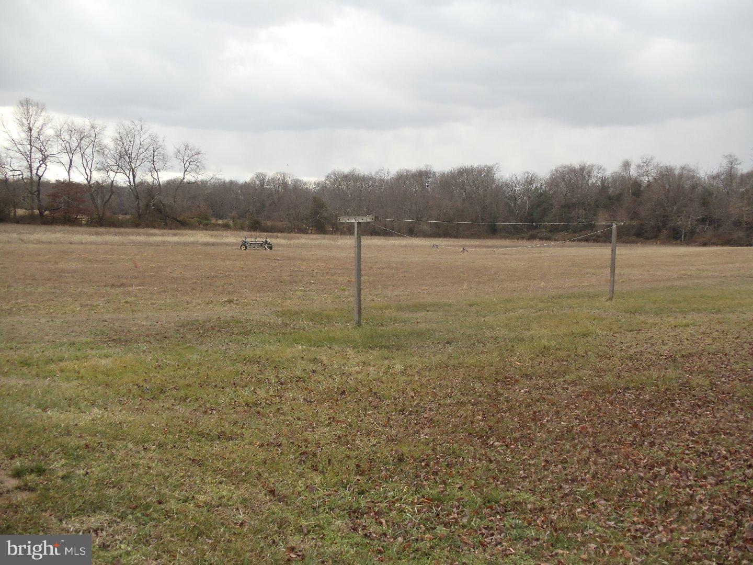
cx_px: 376
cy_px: 282
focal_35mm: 44
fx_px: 957
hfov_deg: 42.9
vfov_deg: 32.9
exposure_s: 1/400
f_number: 3.5
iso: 100
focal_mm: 6
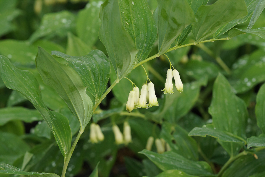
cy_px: 88
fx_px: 1104
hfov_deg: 13.7
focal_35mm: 150
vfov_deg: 9.1
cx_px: 132
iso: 400
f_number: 6.3
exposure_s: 1/160
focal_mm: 100
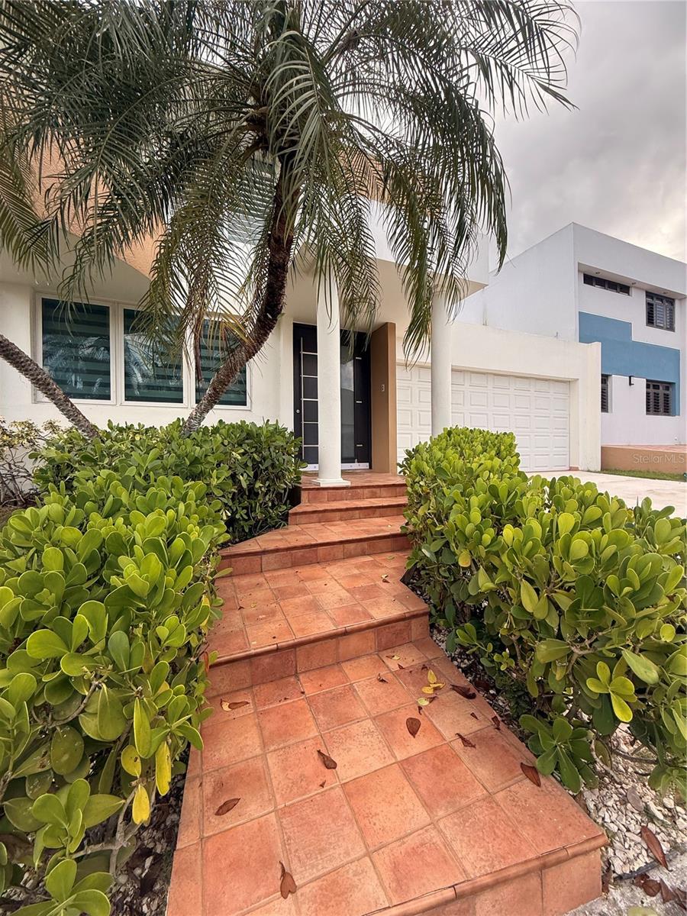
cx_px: 344
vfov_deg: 102.1
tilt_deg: +0.0
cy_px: 458
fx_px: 370
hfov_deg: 85.7
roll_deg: +0.2
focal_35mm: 14
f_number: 2.2
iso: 50
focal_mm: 2.22
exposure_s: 1/297
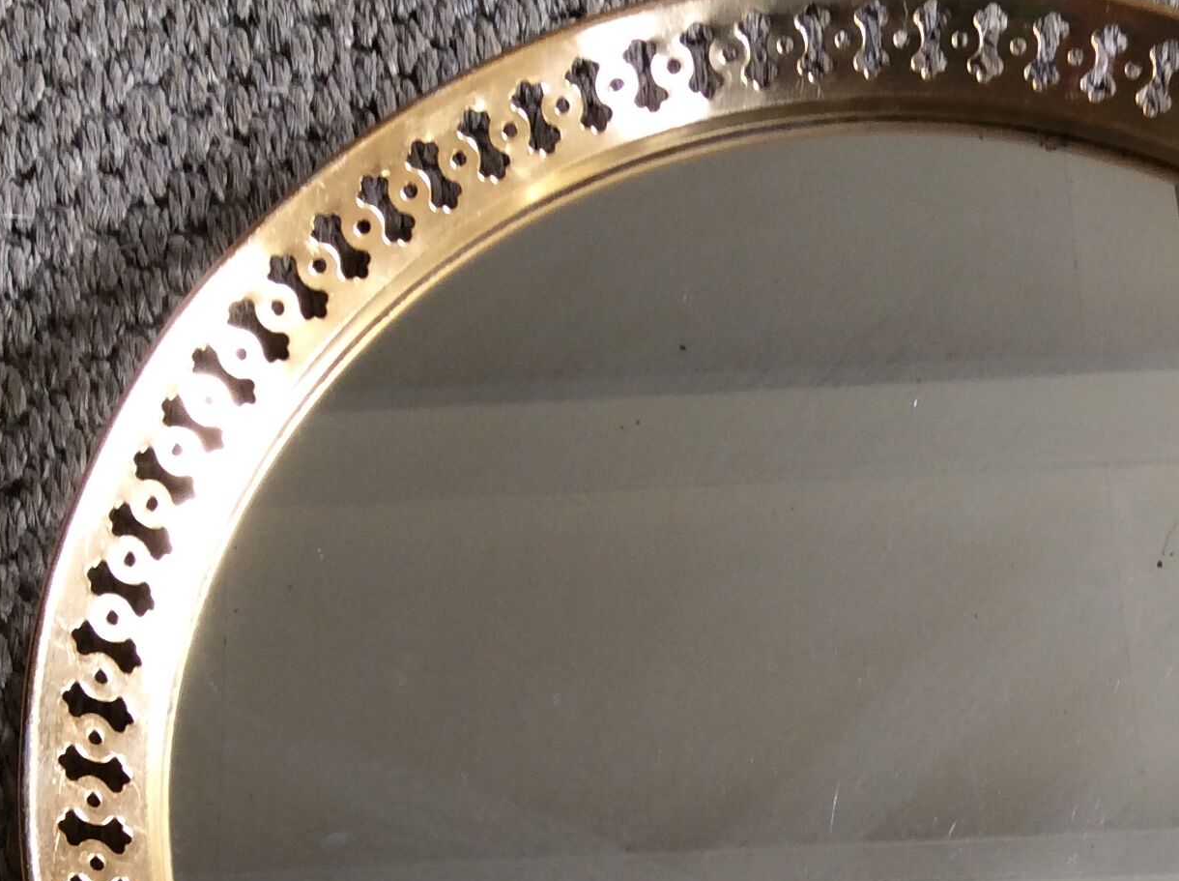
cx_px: 824
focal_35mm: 68
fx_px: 2312
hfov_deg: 28.3
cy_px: 825
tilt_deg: -69.4
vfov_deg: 21.0
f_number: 2.4
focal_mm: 3.3
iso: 50
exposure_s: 1/25
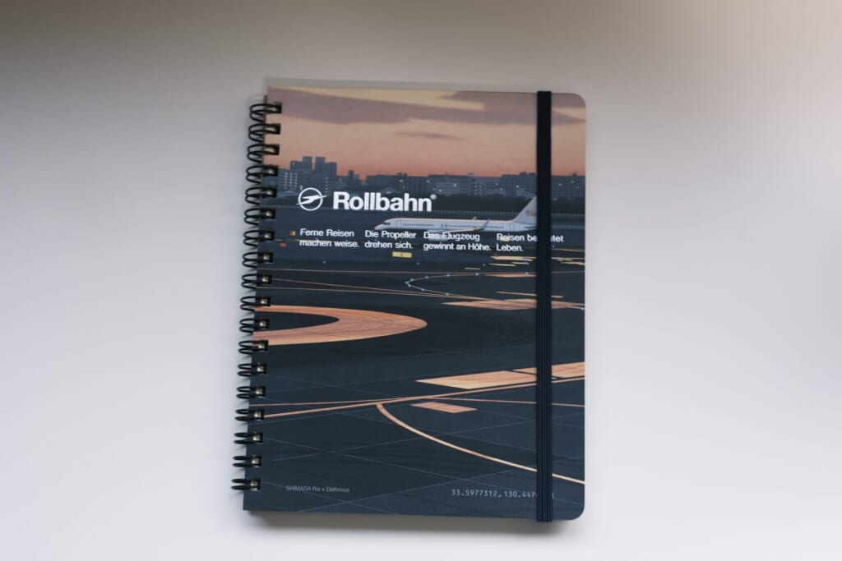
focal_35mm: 50
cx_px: 421
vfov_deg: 27.0
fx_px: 1170
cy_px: 280
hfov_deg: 39.6
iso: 160
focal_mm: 33
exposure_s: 1/6.5
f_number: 6.3
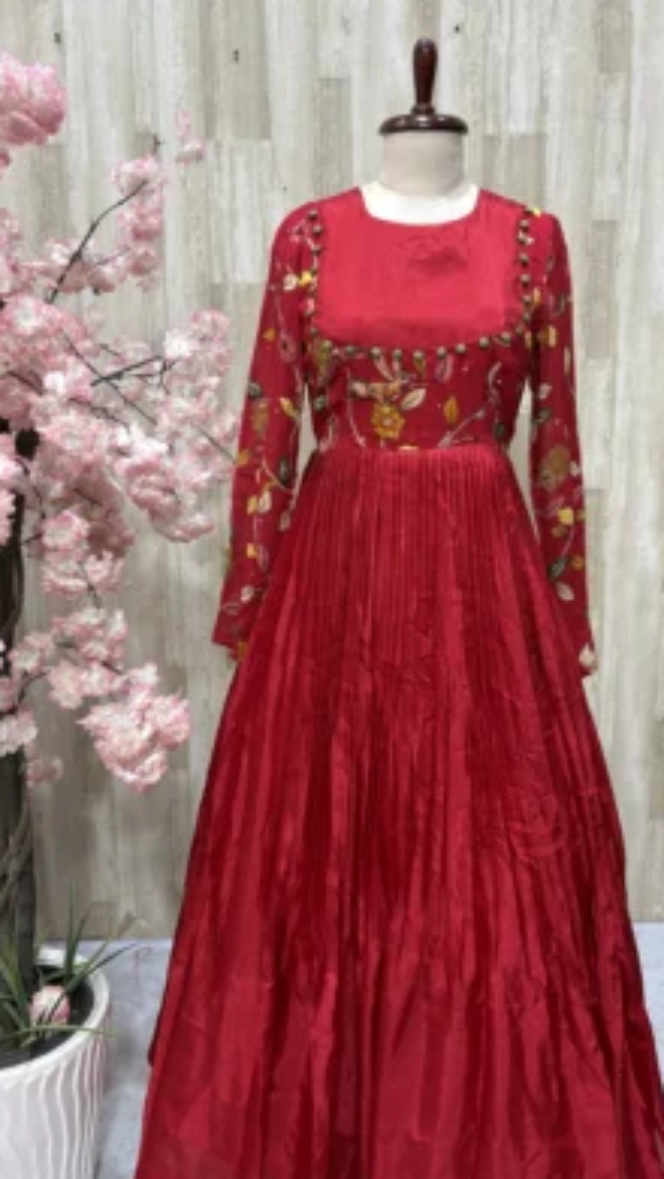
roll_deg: +0.7
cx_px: 329
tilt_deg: -12.2
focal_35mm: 29
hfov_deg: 40.2
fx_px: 908
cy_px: 594
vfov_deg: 66.1
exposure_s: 1/50
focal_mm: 6
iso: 80
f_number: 1.6
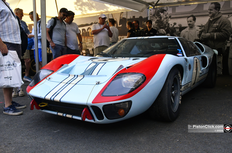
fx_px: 212
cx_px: 116
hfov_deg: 57.3
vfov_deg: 39.8
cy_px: 76
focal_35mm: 33
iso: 1250
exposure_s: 1/125
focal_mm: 22
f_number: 7.1
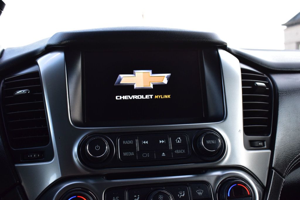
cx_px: 150
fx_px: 312
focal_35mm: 38
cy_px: 100
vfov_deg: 35.5
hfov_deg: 51.3
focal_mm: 25
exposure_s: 1/50
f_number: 8
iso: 400
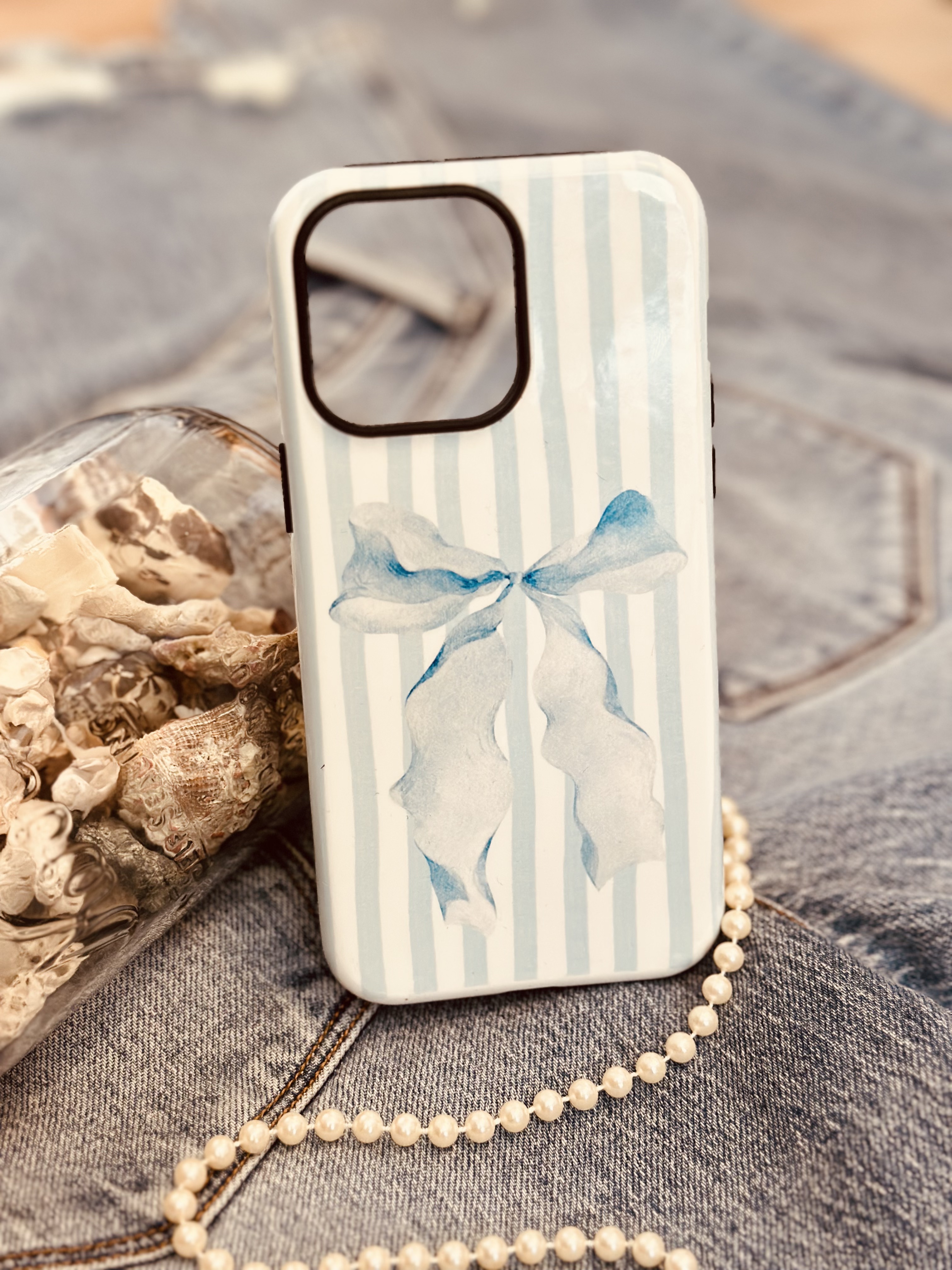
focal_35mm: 48
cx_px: 476
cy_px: 635
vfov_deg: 39.7
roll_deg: -2.4
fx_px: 1760
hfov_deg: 30.3
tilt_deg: -37.5
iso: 320
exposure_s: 1/60
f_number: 1.78
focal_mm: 6.86
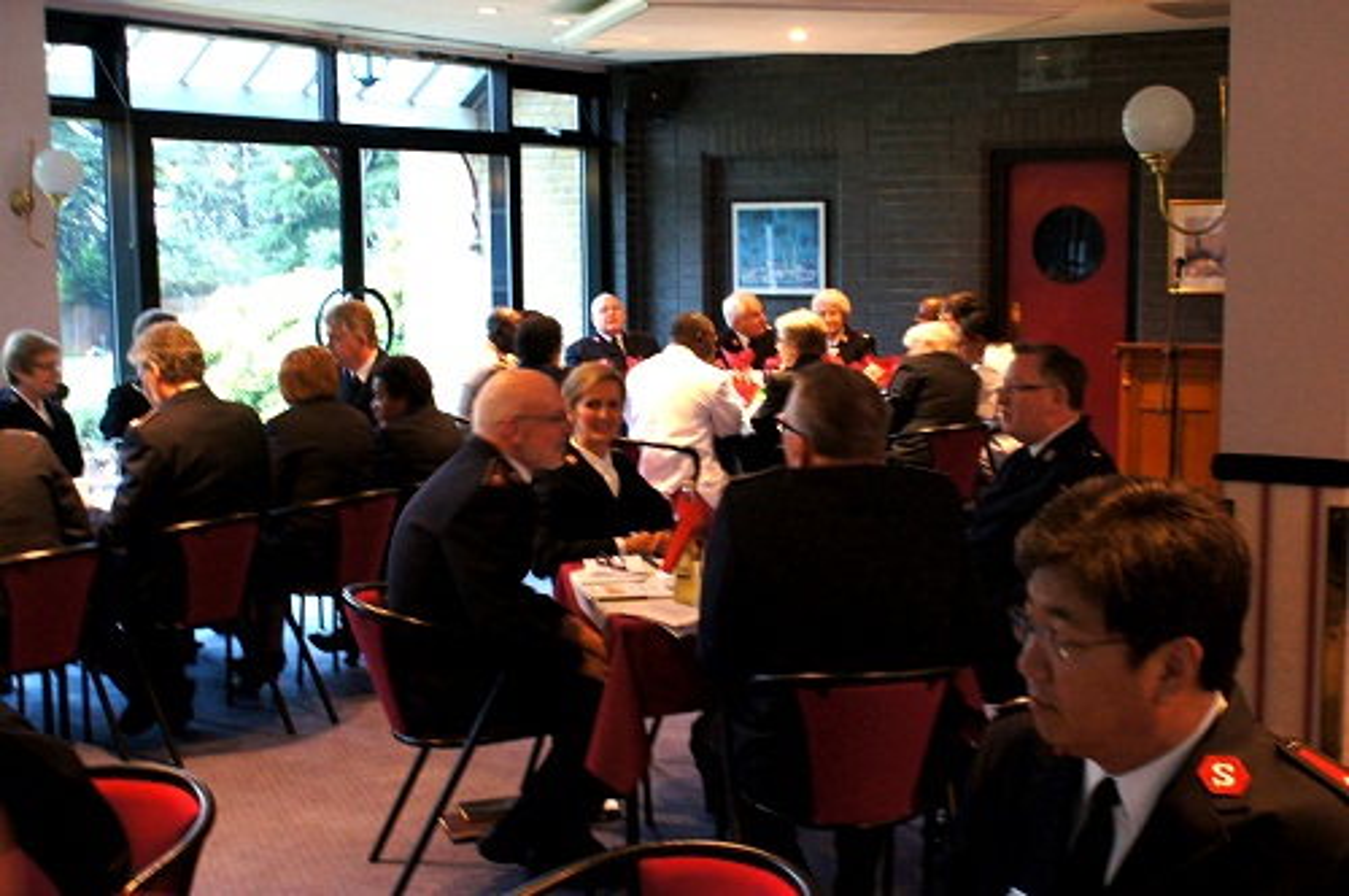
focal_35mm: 45
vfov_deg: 29.8
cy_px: 448
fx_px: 1684
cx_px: 674
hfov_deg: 43.7
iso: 1600
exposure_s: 1/8
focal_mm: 30
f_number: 5
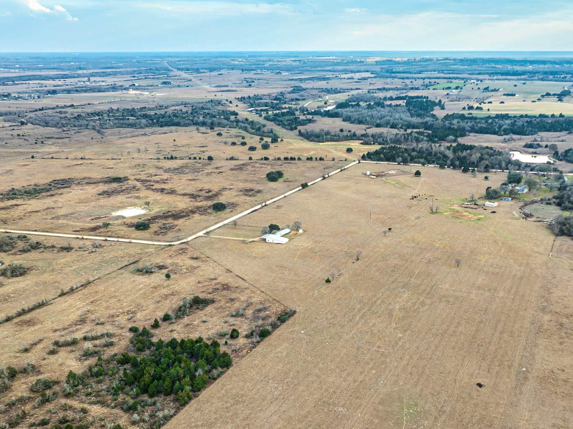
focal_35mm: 36
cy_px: 302
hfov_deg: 50.1
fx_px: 596
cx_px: 400
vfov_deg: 38.9
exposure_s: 1/200
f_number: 5
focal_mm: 12.29
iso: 100
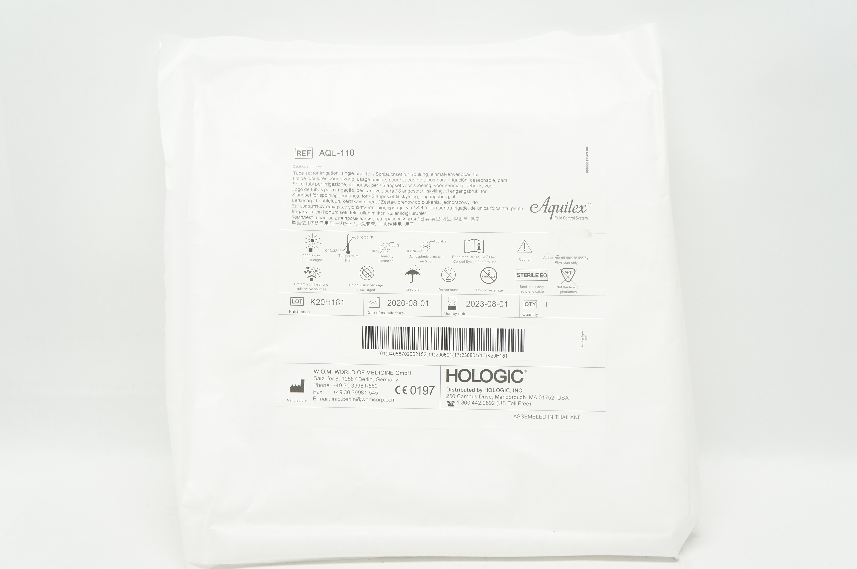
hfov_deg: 49.6
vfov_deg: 34.1
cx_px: 428
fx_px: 927
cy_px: 284
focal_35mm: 39
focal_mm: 26
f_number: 5.6
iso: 800
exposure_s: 1/125
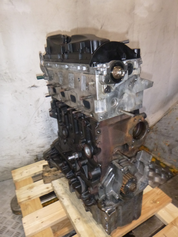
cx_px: 89
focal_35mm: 25
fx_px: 171
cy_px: 118
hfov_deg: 54.9
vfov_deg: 69.4
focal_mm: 4.5
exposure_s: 1/60
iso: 400
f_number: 3.9
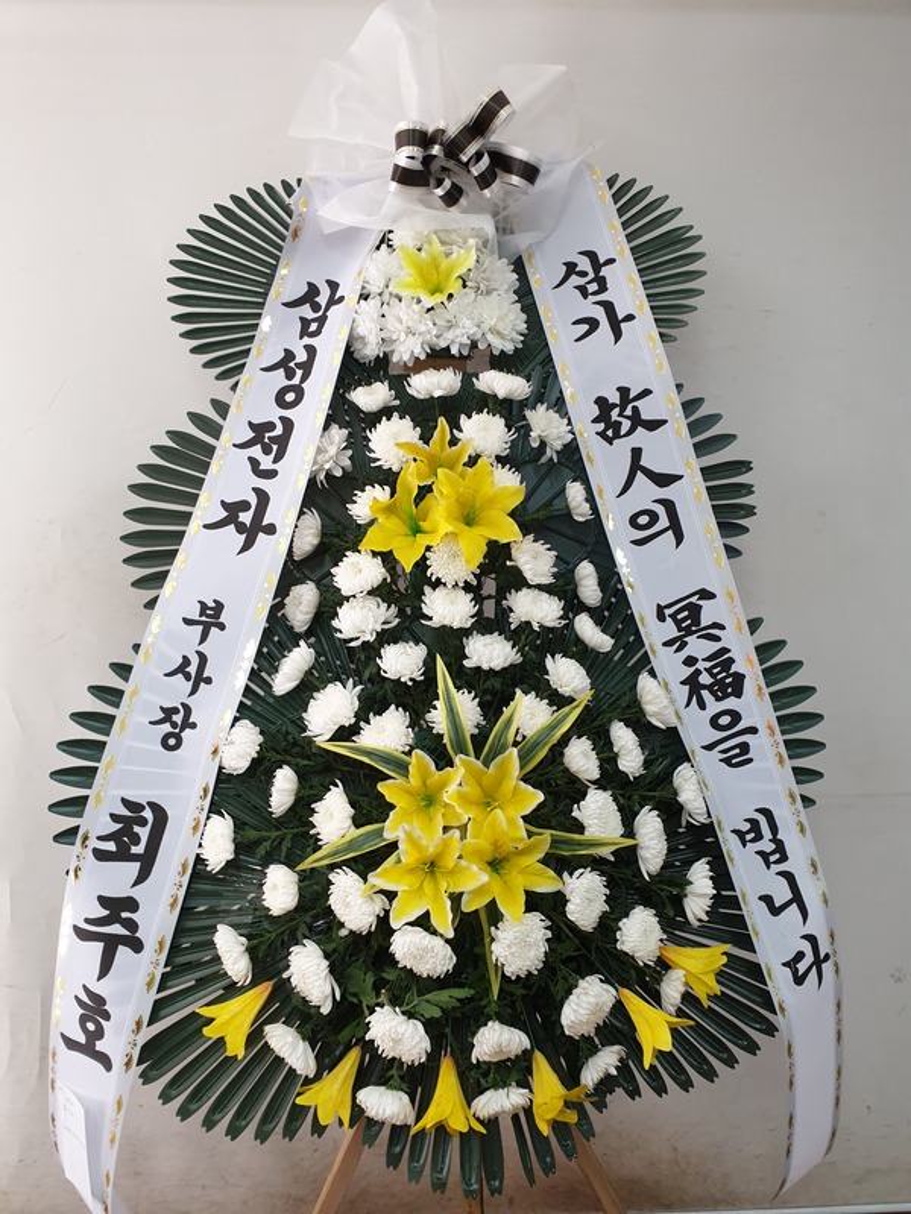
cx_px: 456
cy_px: 607
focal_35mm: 26
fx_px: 912
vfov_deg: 67.3
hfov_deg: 53.1
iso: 64
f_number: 2.4
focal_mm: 4.3
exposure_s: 1/60
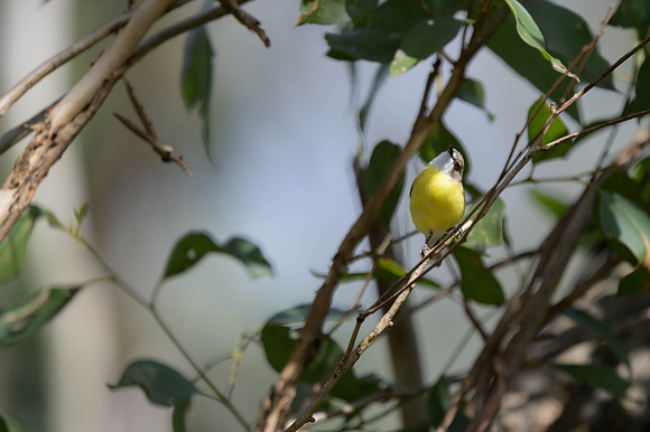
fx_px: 15157
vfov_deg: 1.6
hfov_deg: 2.5
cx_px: 325
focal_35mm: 840
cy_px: 216
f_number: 4
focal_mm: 560
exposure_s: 1/2500
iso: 500
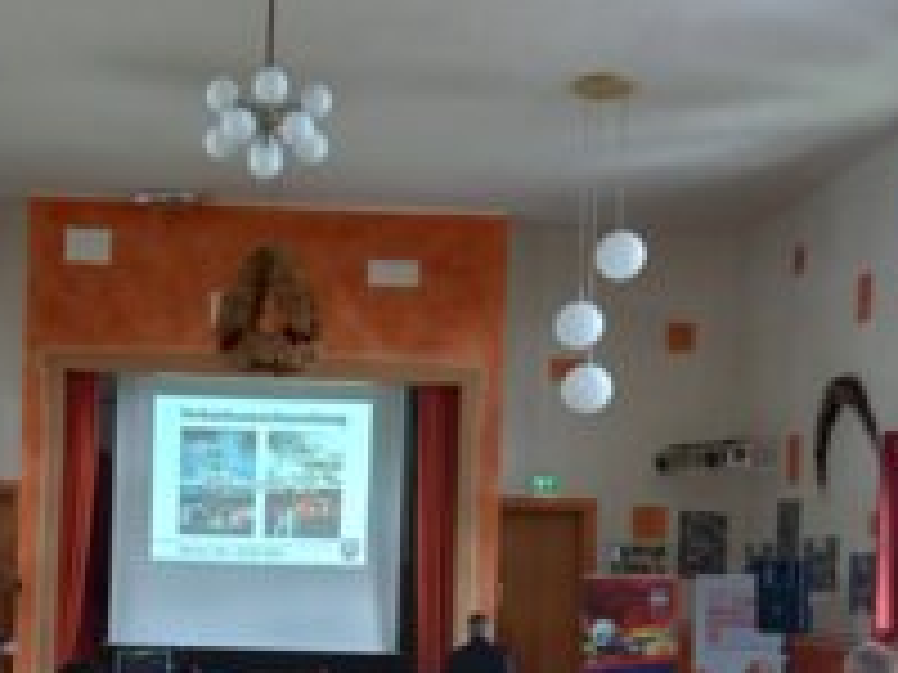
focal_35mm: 50
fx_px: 1297
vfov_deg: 28.3
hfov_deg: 37.6
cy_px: 574
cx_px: 274
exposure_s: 1/33
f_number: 2
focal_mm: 4.6
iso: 250
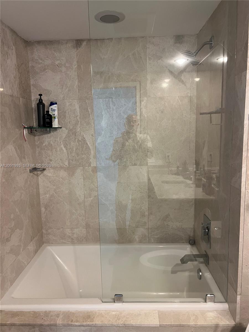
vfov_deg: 67.3
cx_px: 124
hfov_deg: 53.1
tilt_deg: -10.2
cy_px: 166
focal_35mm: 26
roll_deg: +2.2
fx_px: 249
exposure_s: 1/60
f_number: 1.5
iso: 320
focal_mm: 5.7
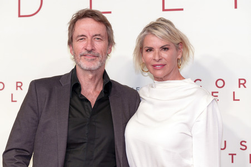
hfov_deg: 18.5
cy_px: 79
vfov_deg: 12.4
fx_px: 769
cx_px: 125
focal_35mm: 110
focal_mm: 105
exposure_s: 1/250
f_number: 4
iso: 320
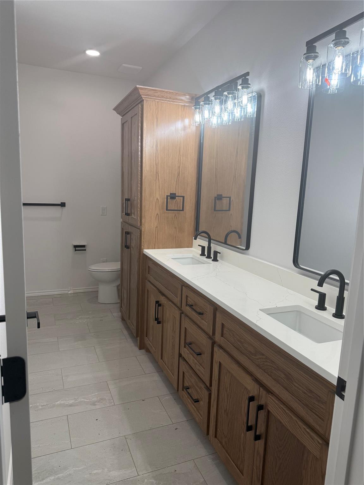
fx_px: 336
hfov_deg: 56.8
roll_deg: -2.5
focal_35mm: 24
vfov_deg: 71.6
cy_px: 242
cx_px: 182
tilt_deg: -9.5
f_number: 1.78
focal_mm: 6.76
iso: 100
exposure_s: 1/330
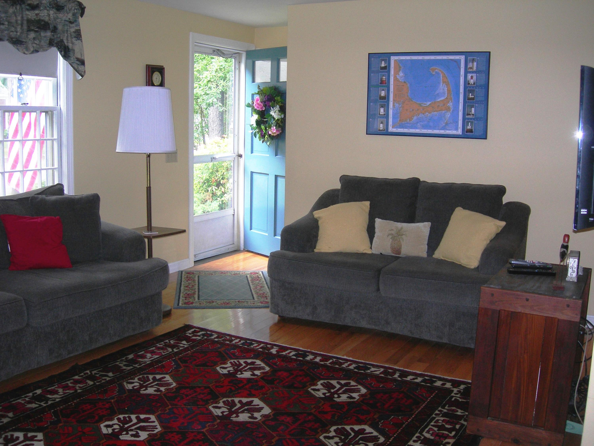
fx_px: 652
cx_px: 297
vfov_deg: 37.7
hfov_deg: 49.0
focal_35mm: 38
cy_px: 223
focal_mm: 7.8
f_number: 2.8
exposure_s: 1/60.1
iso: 62
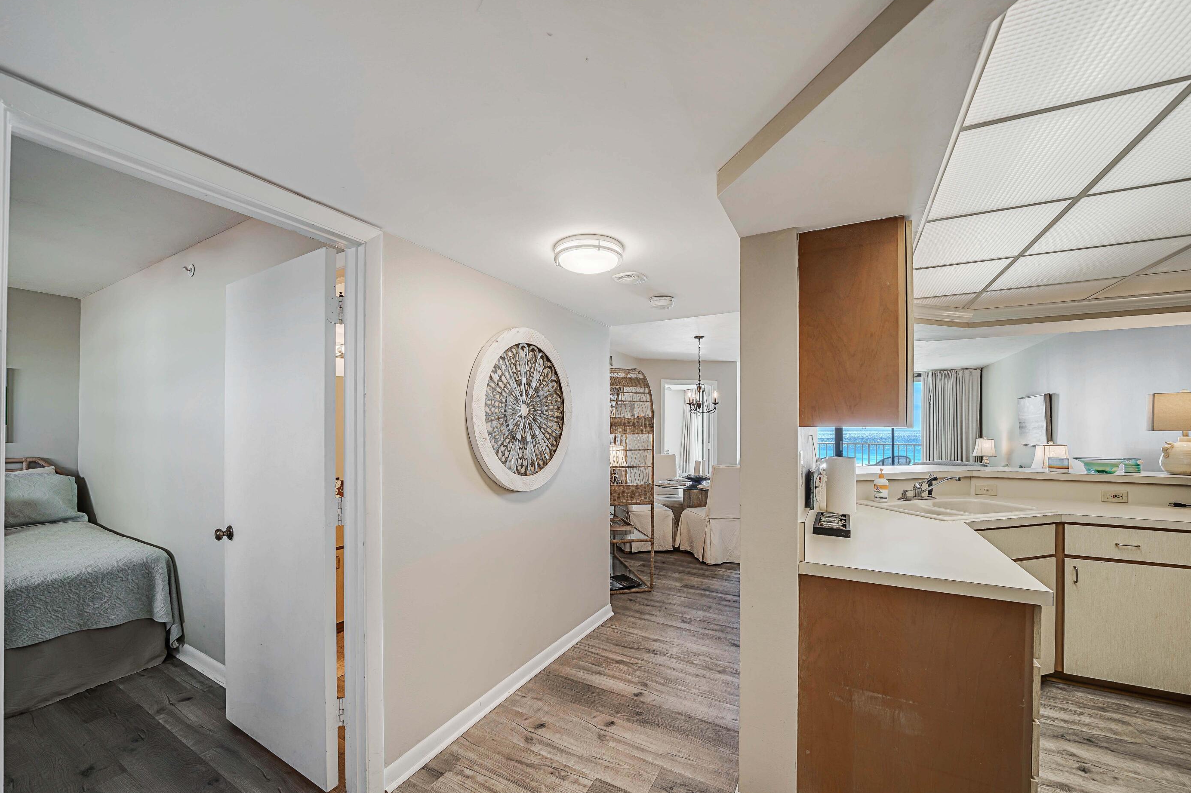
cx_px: 596
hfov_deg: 108.3
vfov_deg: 85.3
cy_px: 424
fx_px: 430
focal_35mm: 13
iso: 100
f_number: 5.6
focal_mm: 12
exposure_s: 1/15
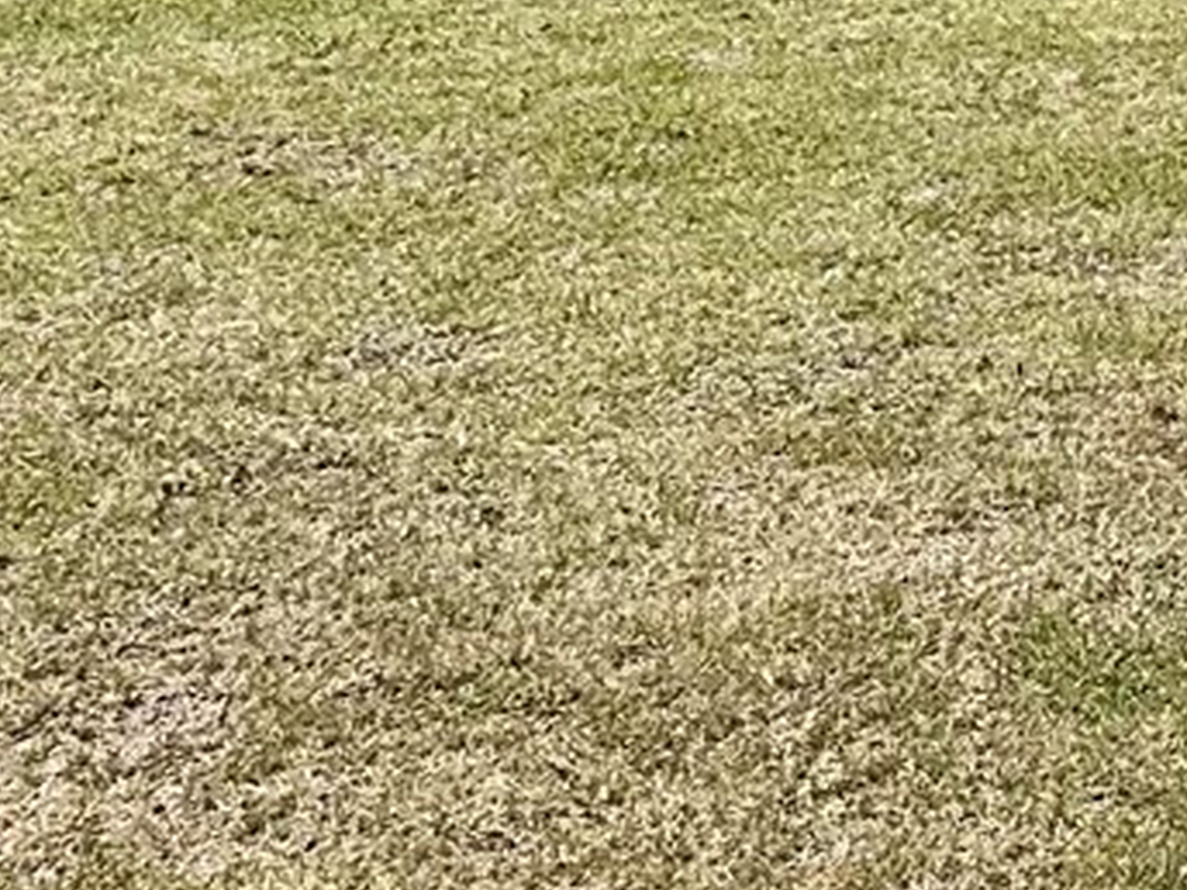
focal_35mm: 134
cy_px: -859
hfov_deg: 11.3
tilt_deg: -2.4
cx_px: 3161
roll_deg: -0.2
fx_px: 4595
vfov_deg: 10.3
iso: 80
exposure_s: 1/5263
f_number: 1.78
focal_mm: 6.86
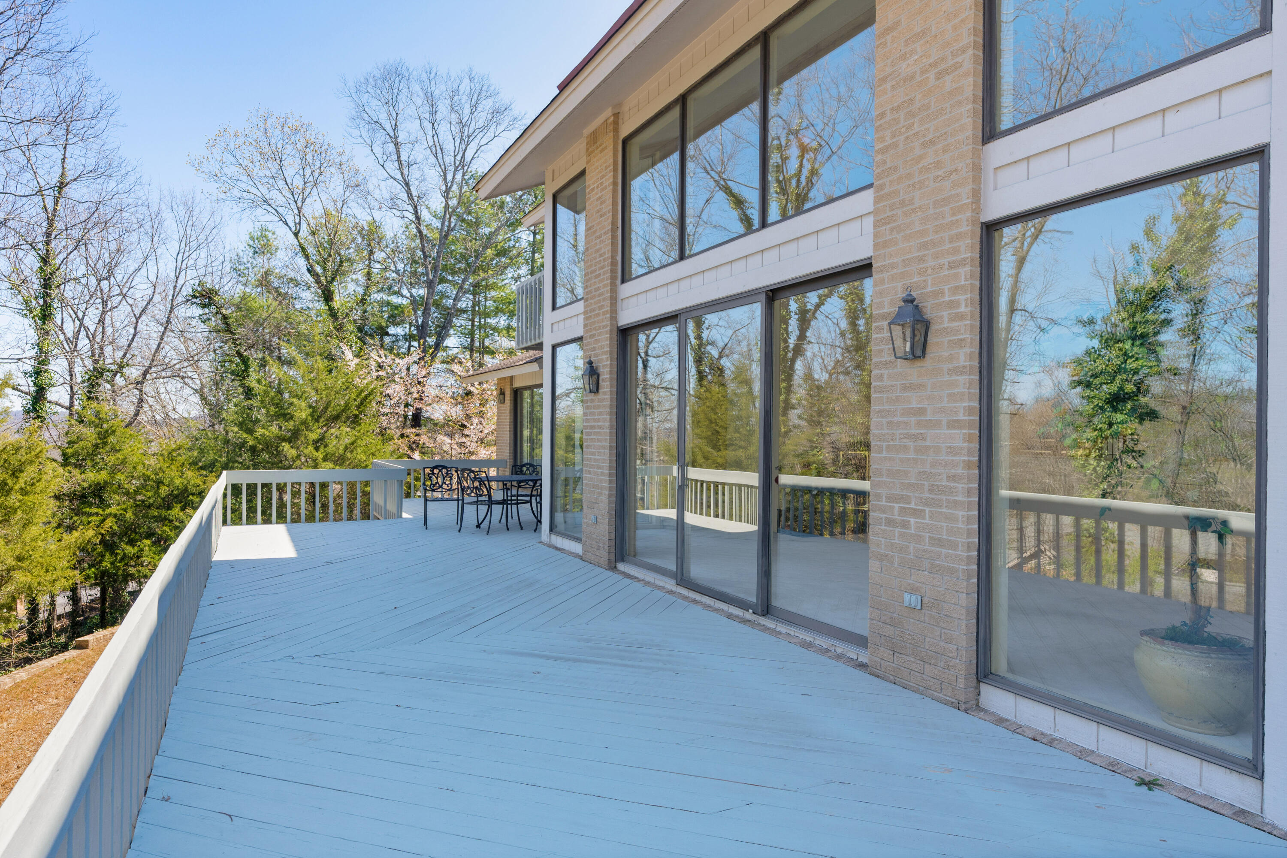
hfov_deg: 84.0
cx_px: 644
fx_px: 715
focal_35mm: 20
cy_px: 429
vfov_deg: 61.9
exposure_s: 1/160
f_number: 7.1
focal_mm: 20
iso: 320
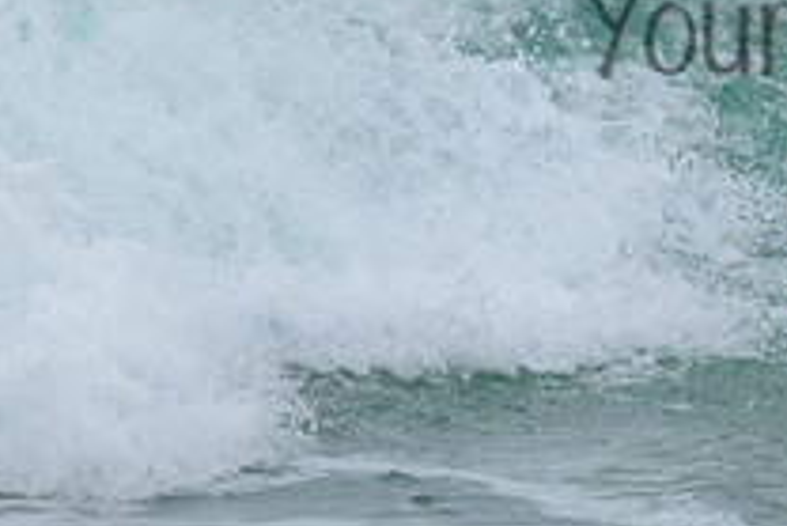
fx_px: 48892
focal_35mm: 2235
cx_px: 972
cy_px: -13
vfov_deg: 0.6
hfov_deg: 0.9
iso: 3600
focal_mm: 800
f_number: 11
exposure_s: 1/1600
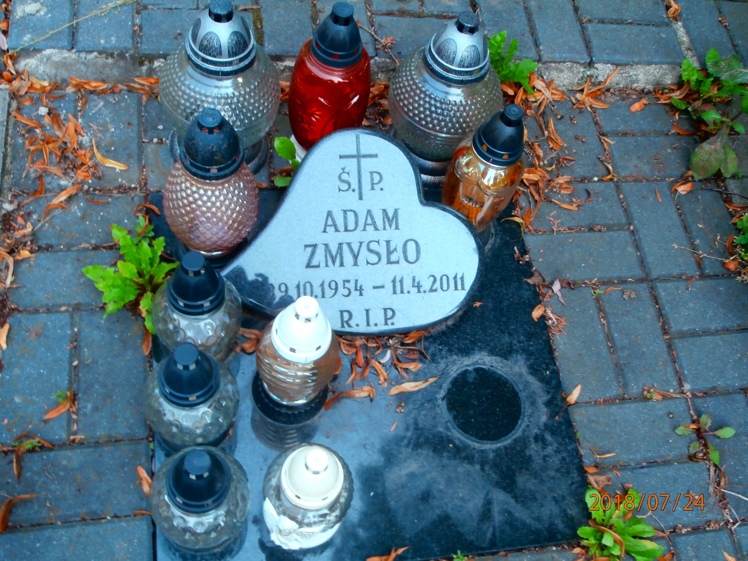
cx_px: 374
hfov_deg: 49.0
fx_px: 821
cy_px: 280
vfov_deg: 37.7
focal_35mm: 38
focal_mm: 6.67
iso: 125
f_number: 3.9
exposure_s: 1/80
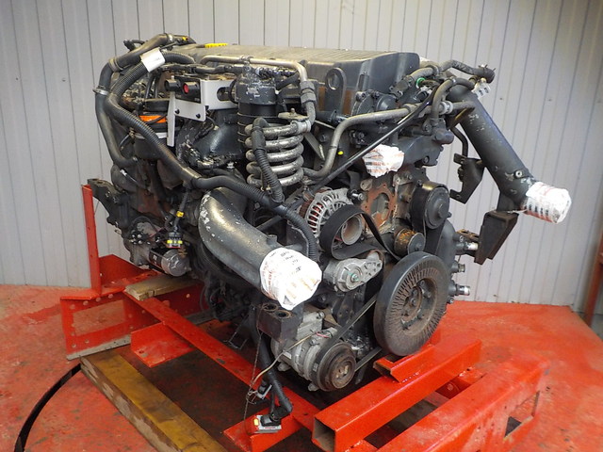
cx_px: 302
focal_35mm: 30
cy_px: 226
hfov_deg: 60.0
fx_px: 523
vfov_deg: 46.8
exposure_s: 1/30
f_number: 3.3
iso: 360
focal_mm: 4.1
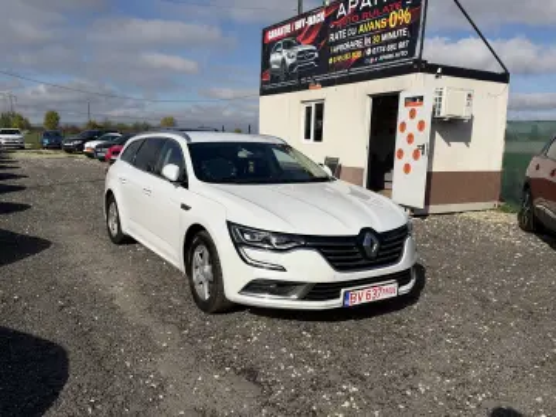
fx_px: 466
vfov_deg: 48.2
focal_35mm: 29
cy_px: 208
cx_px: 278
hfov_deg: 61.7
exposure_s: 1/9901
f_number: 1.8
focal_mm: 6.93
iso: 80
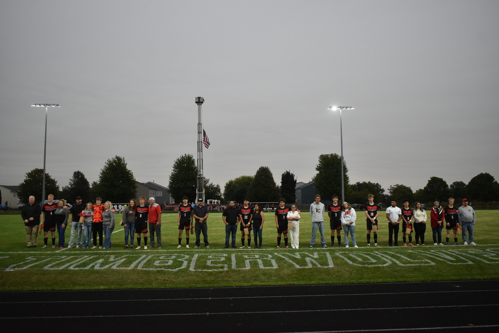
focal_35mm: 30
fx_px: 416
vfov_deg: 43.6
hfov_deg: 61.9
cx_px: 250
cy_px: 166
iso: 800
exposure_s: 1/200
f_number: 3.8
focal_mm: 20
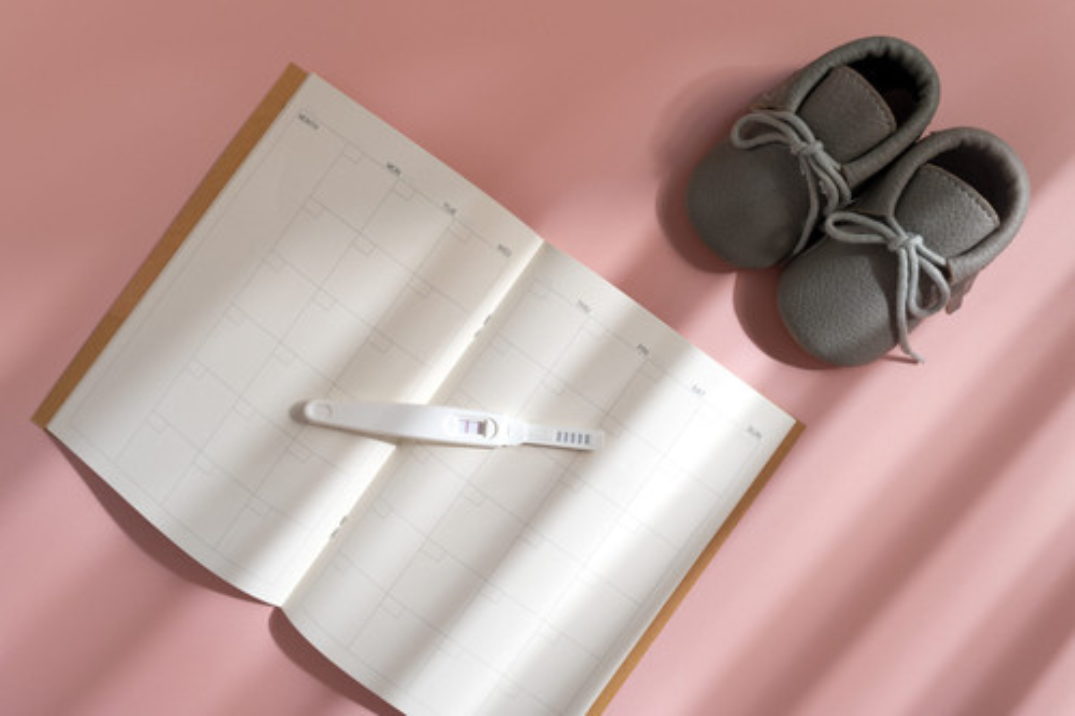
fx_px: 1045
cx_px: 538
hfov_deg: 54.5
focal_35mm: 35
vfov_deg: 37.8
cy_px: 358
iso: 125
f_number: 4.5
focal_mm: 35
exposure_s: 1/100
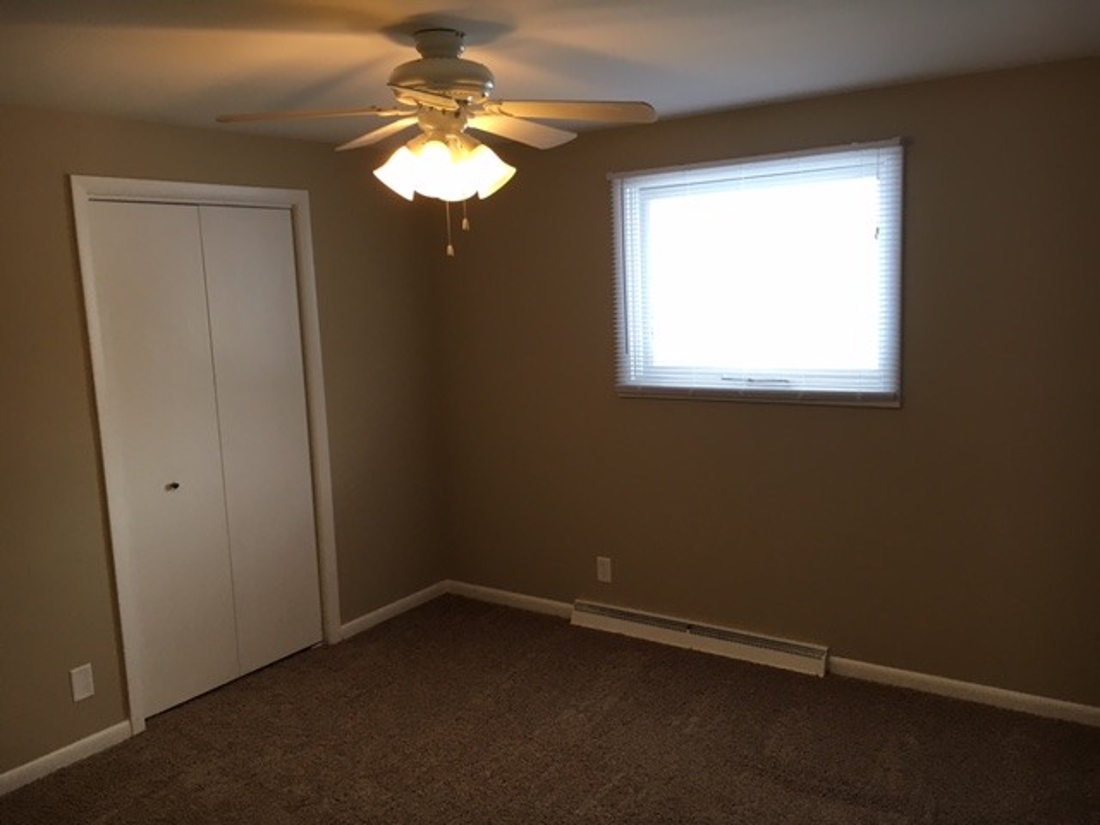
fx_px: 922
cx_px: 550
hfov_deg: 61.7
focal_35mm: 29
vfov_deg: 48.2
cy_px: 412
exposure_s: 1/30
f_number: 2.2
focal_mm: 4.15
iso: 32
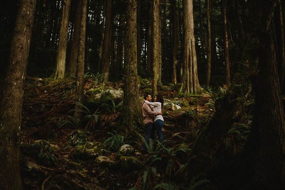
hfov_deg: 54.4
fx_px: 277
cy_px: 95
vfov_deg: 37.9
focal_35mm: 35
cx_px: 142
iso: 125
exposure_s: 1/250
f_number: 1.8
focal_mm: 35
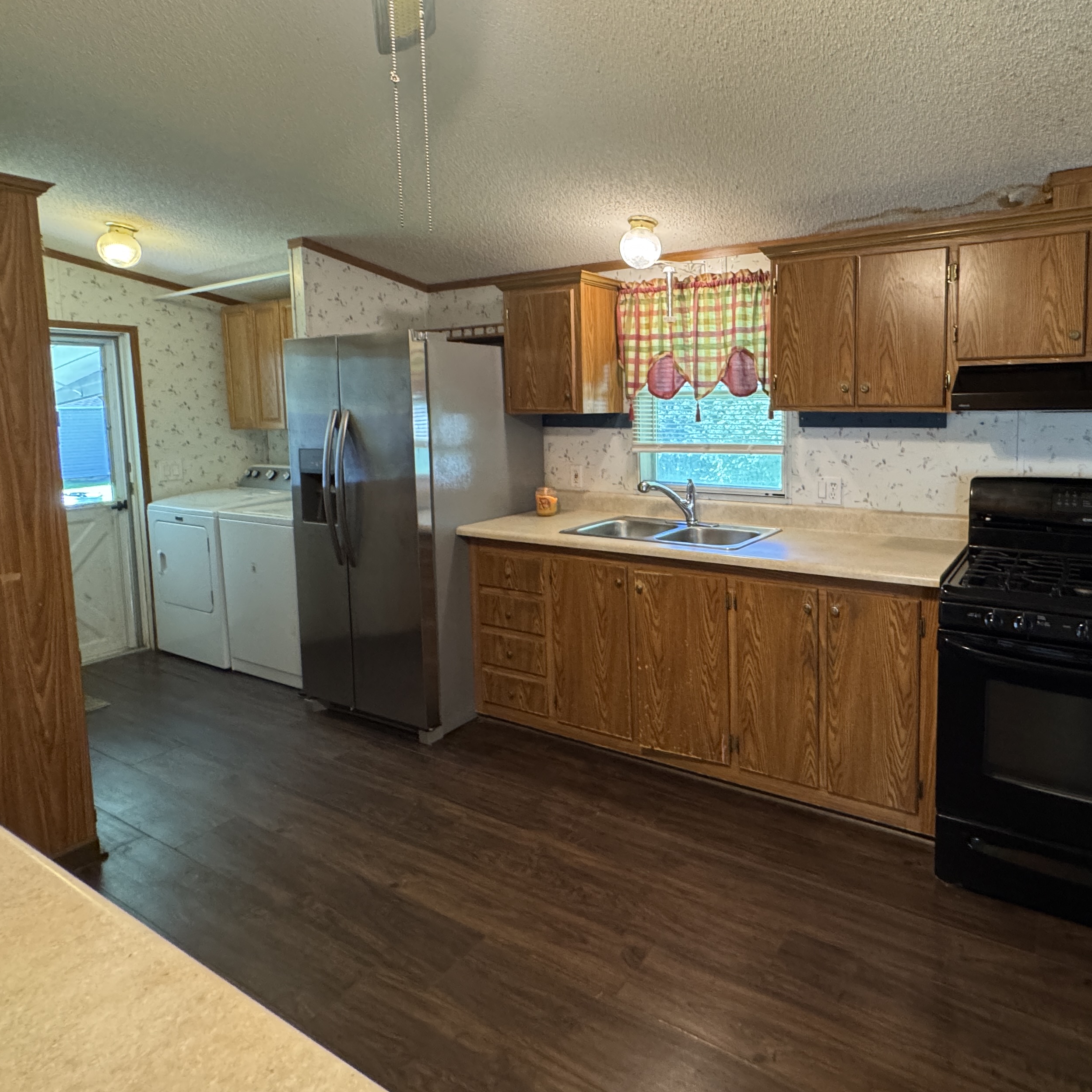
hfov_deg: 73.1
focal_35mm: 20
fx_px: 714
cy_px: 461
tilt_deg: -5.0
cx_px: 703
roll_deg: +1.0
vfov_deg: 74.3
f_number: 2.2
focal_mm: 2.22
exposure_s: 1/60
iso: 400
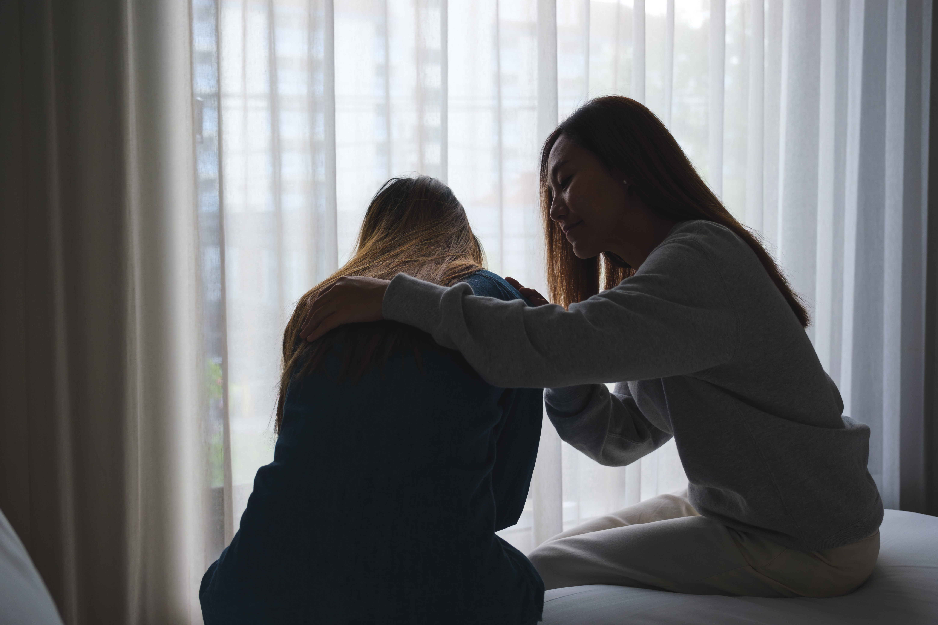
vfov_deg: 31.9
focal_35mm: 42
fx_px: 1094
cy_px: 312
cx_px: 469
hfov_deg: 46.4
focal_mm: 28.3
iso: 160
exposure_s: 1/240
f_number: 2.8
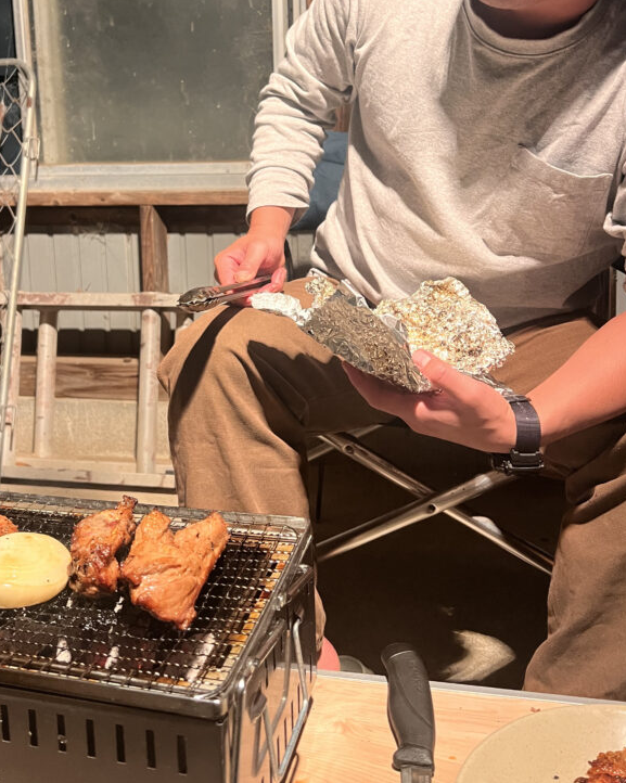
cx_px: 266
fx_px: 834
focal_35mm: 36
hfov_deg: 41.0
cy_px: 247
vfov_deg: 49.2
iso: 200
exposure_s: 1/50
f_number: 1.5
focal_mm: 5.7
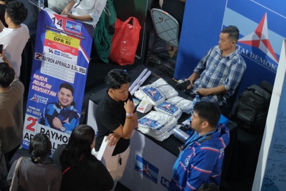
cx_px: -25
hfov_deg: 15.3
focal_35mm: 131
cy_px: 34
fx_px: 1041
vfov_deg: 10.4
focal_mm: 35
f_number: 1.4
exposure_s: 1/75
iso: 640
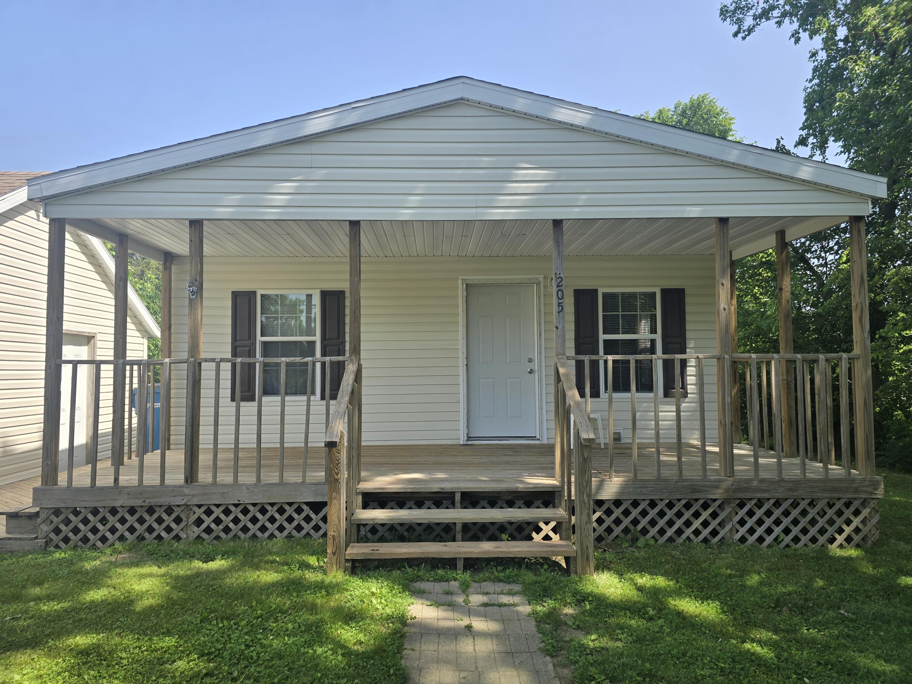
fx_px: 606
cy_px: 342
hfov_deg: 73.9
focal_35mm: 23
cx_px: 456
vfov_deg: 58.9
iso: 12
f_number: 1.7
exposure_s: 1/397
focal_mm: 6.3
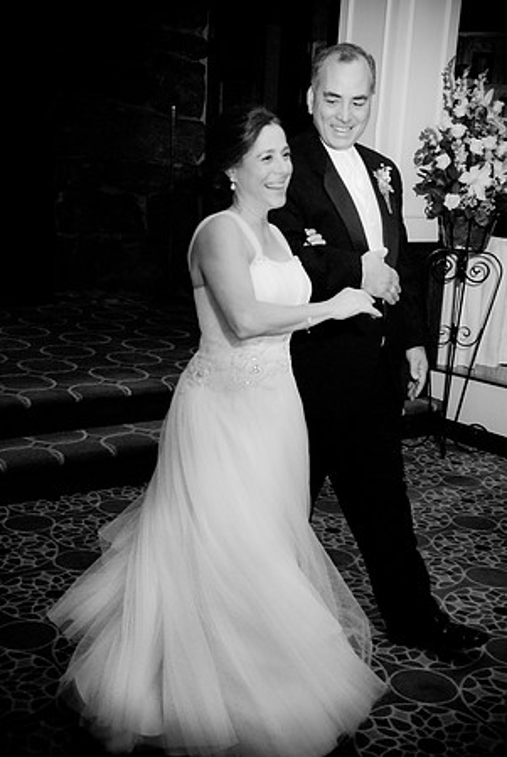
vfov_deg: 41.1
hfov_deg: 28.1
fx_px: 1012
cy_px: 378
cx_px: 254
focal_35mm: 48
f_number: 4.2
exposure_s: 1/80
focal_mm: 32
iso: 800
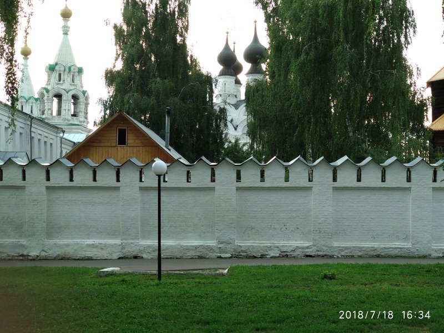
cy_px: 166
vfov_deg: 28.0
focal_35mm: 52
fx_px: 667
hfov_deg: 36.8
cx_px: 222
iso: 200
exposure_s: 1/100
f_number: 2.6
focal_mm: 5.99
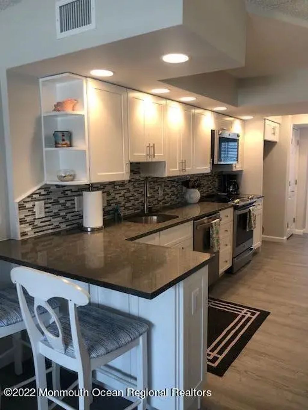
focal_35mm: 28
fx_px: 332
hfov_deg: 49.8
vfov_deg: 63.4
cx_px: 154
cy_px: 205
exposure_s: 1/30
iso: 25
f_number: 1.8
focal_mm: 3.99
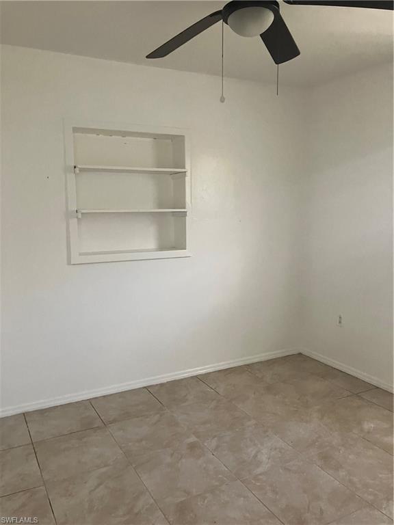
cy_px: 262
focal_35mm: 28
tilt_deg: -8.2
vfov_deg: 63.4
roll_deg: +0.6
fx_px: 425
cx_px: 197
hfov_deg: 49.7
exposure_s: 1/60
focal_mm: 3.99
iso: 250
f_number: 1.8
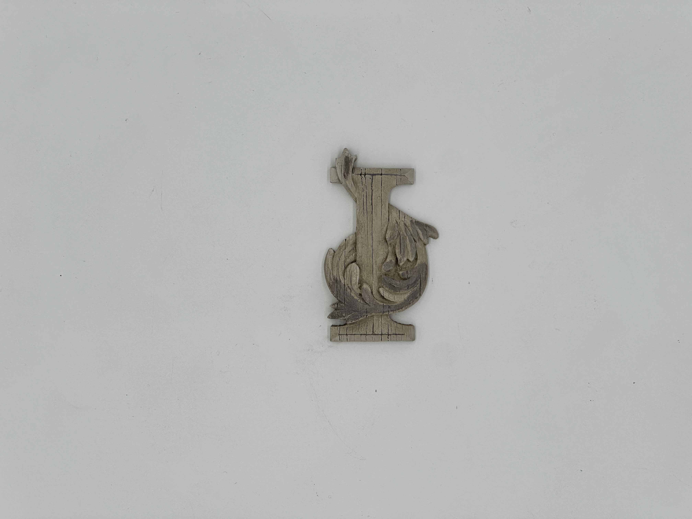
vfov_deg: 19.1
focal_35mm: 77
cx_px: 346
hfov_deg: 25.3
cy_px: 260
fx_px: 1539
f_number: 2.8
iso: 32
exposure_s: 1/567
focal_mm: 9
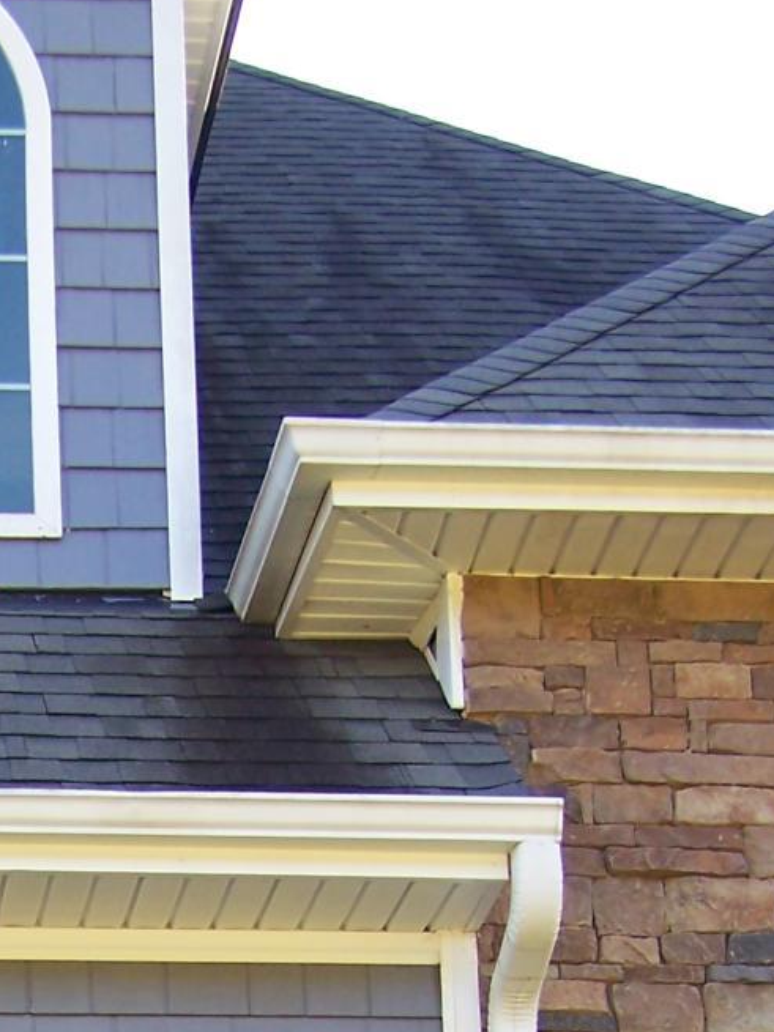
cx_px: -270
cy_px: 1476
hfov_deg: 12.3
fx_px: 3459
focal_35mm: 116
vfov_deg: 15.8
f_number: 2.8
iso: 64
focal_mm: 6.3
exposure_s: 1/125
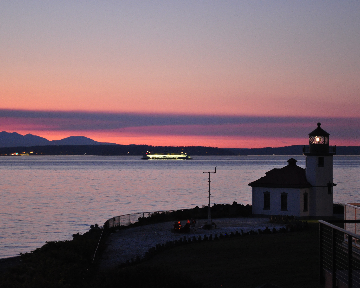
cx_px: 175
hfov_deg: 20.5
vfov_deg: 16.4
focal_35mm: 94
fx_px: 997
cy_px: 144
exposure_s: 1/4
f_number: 5.6
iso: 1600
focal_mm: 55
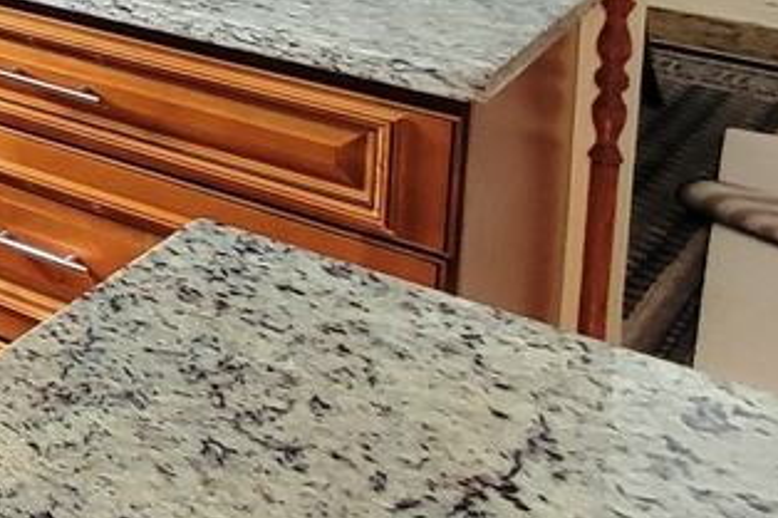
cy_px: -342
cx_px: -999
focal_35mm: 62
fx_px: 1339
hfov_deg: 16.3
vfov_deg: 18.4
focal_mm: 2.2
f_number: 2.2
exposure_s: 1/60
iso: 160
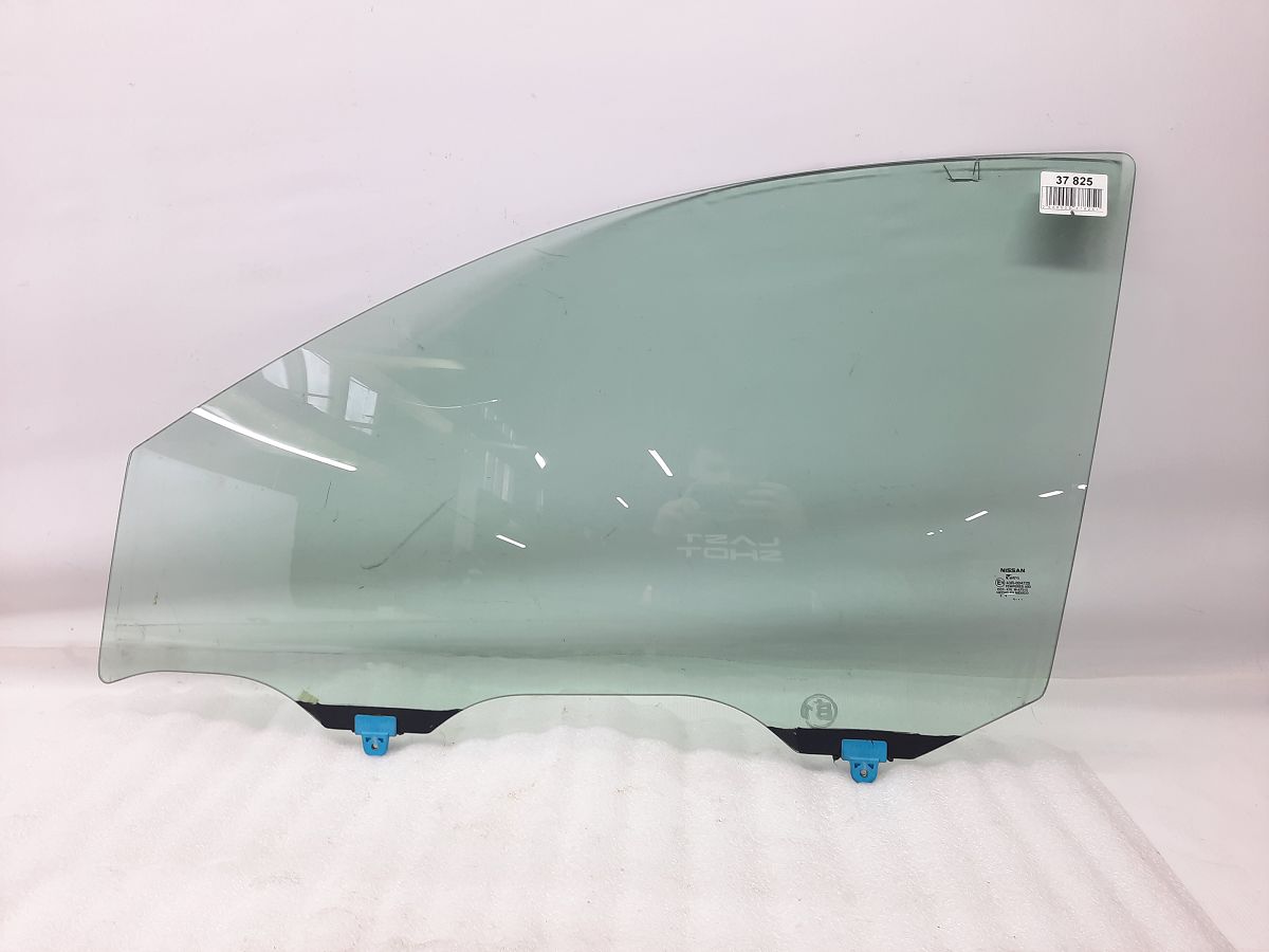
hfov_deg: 69.4
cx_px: 634
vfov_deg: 54.9
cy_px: 476
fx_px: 916
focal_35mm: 25
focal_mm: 4.6
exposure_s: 1/50
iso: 80
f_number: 2
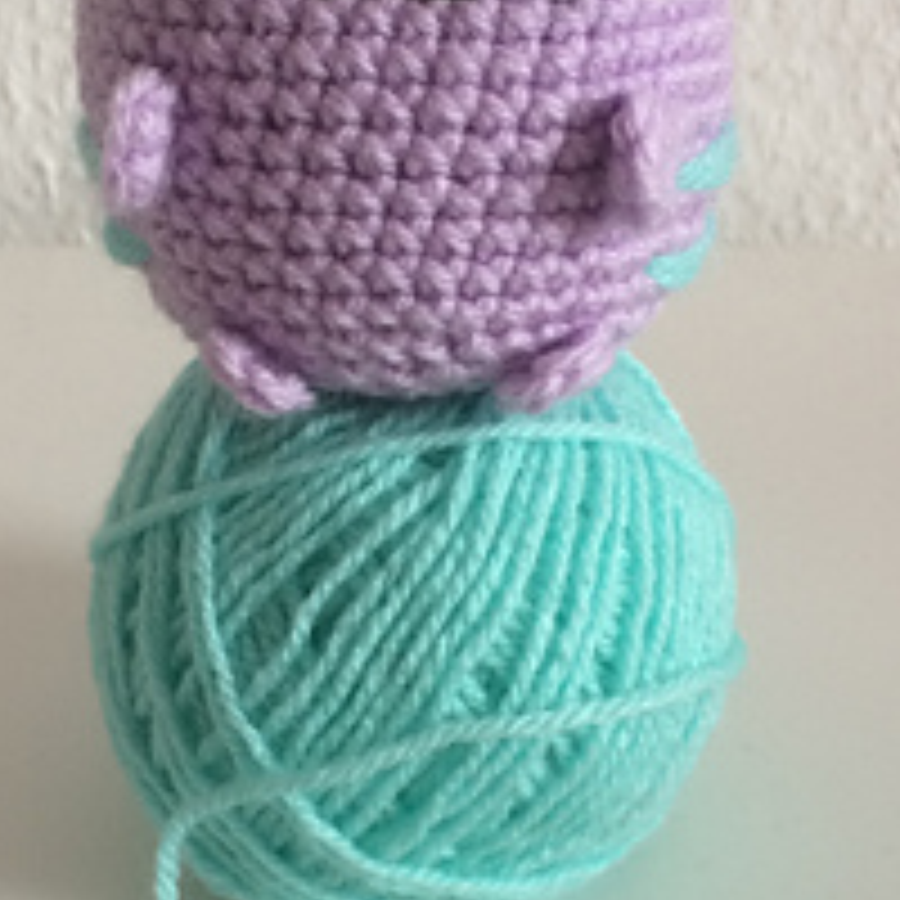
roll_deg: +1.8
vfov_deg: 26.9
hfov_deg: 26.9
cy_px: 418
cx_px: 421
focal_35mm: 64
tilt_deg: -25.7
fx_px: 1883
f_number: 2.2
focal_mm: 4.15
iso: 40
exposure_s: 1/33
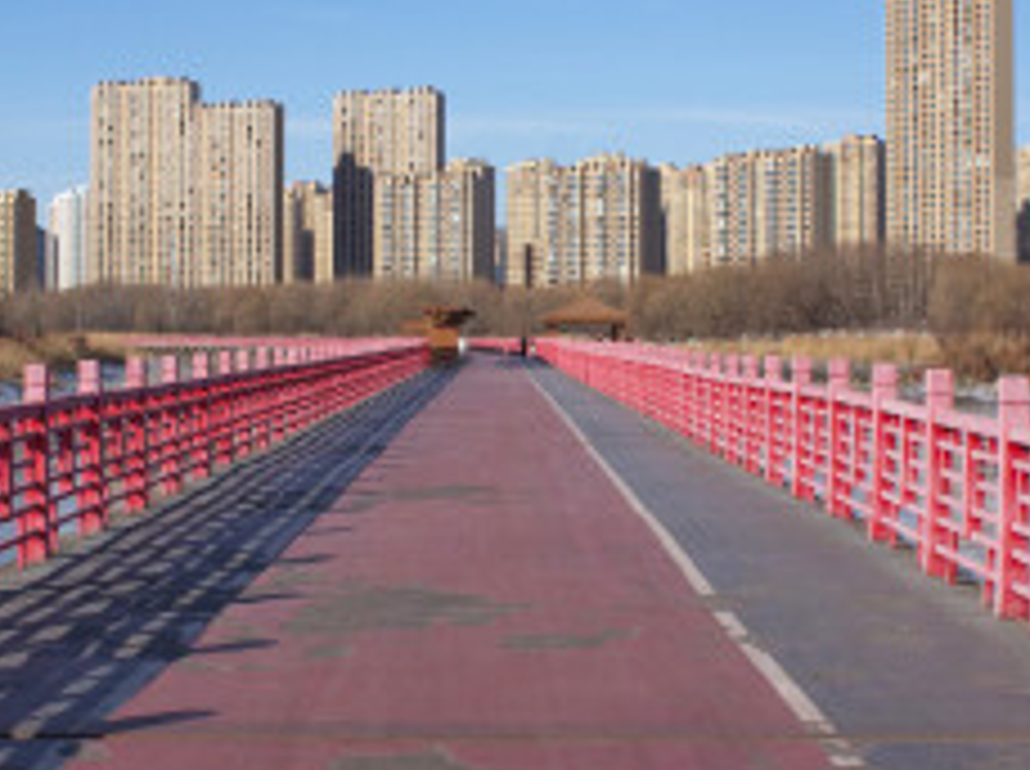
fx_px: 1901
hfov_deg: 30.3
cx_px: 508
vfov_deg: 22.8
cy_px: 311
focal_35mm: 64
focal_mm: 26
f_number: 9
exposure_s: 1/400
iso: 100
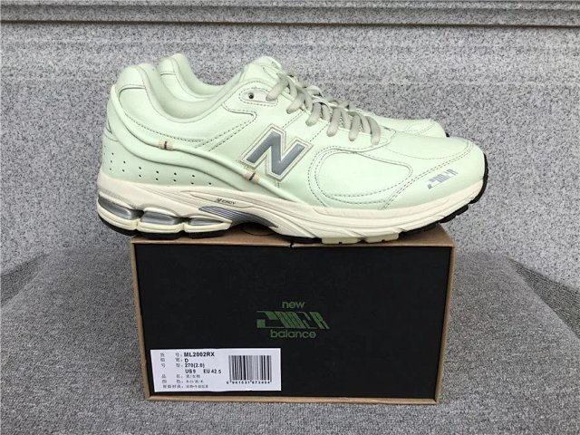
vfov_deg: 45.4
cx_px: 290
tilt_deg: -17.7
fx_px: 519
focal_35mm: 31
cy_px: 218
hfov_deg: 58.4
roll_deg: -0.2
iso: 25
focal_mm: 3.3
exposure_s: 1/637
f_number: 2.4
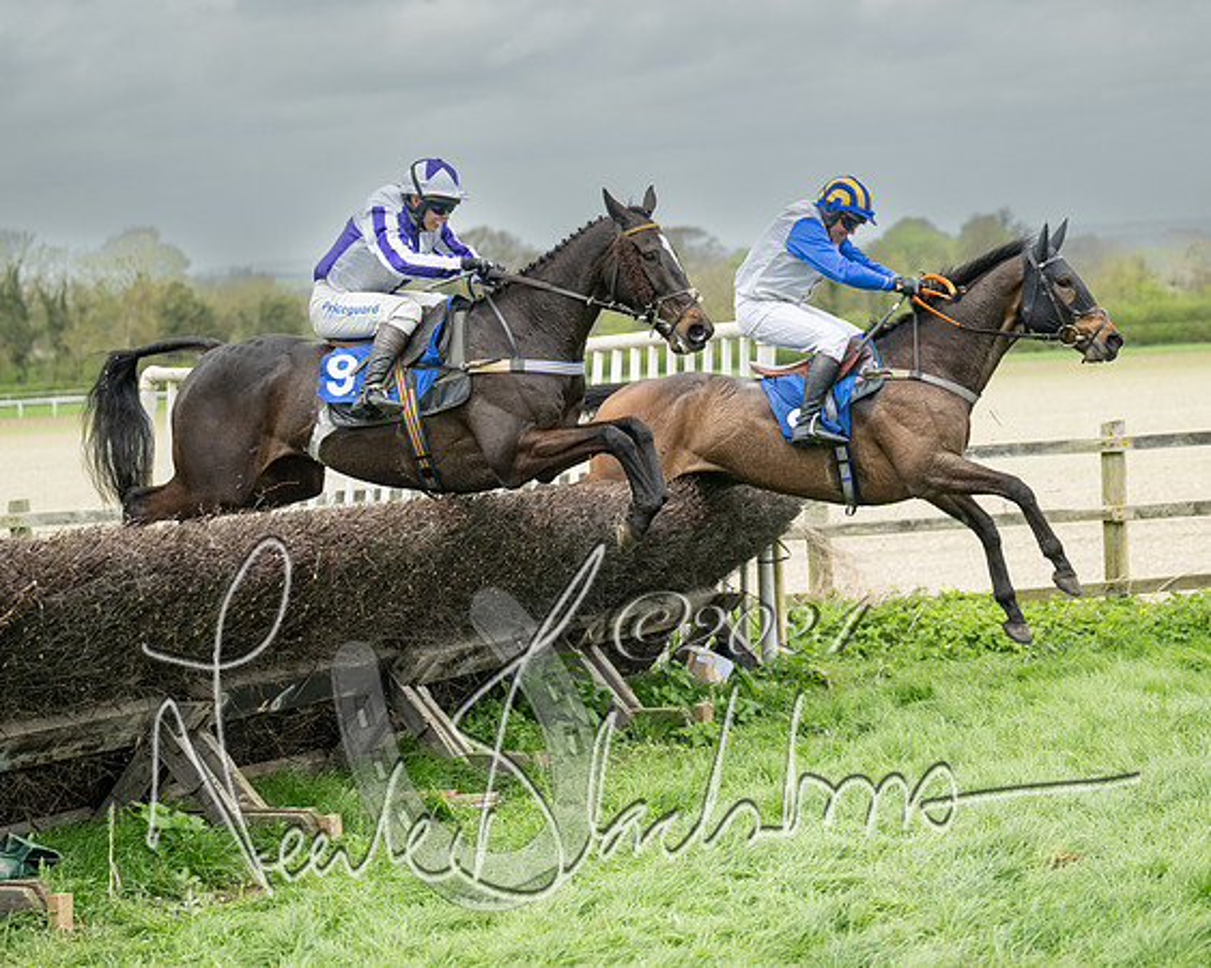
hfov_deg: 20.3
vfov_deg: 16.3
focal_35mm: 94
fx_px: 3385
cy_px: 580
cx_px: 609
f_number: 2.8
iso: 400
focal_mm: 70
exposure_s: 1/2000
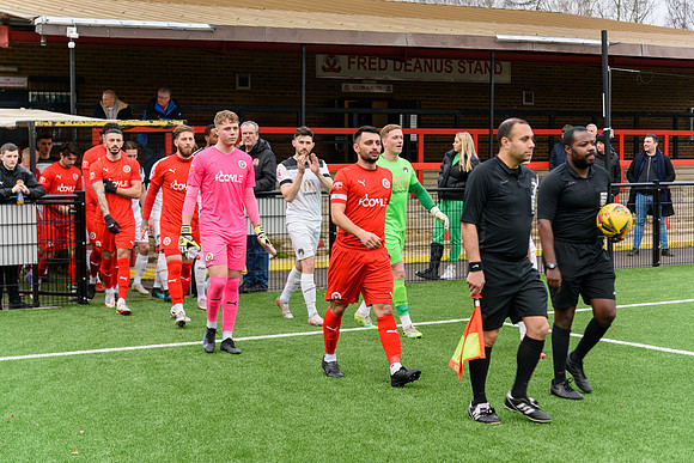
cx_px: 347
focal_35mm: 70
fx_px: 1350
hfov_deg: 28.8
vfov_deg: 19.5
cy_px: 232
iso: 400
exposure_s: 1/200
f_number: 4
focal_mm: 70
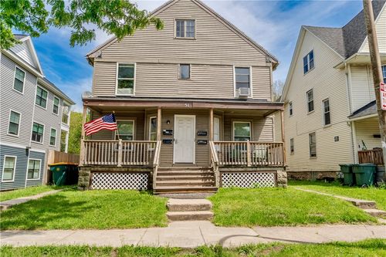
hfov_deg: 73.8
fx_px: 257
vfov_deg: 53.1
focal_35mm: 24
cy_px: 128
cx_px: 193
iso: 320
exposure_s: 1/4000
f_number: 8
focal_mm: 24
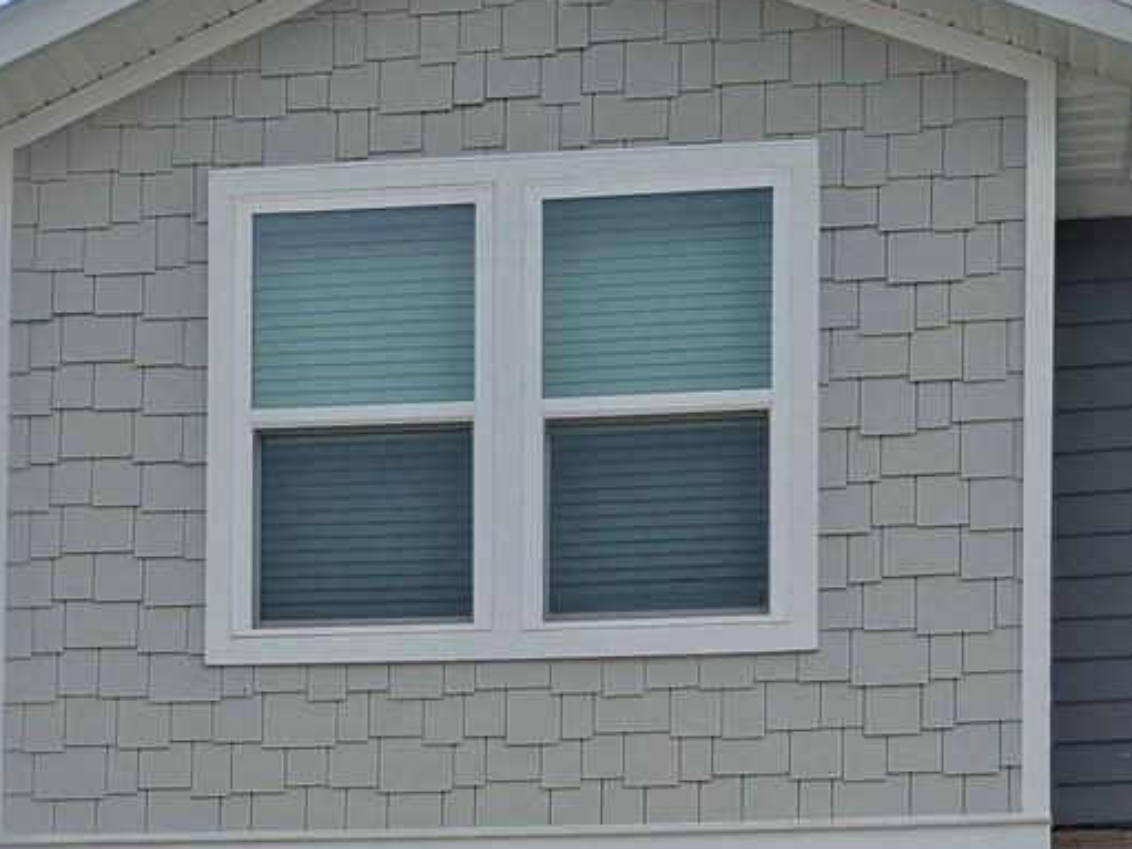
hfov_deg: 26.9
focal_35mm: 72
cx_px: 722
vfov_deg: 18.8
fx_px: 2354
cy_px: 1144
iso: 50
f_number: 1.8
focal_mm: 5.54
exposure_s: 1/1266
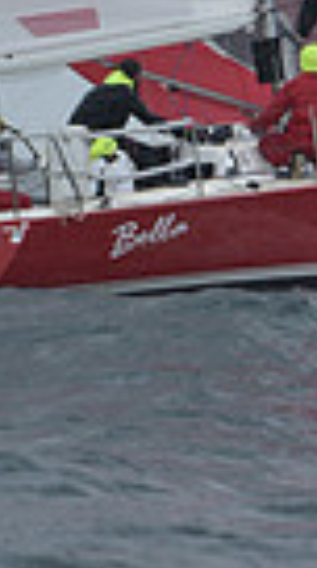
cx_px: 206
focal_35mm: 582
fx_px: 8740
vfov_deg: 3.7
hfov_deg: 2.1
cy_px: -618
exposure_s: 1/1000
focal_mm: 130
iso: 320
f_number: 6.3
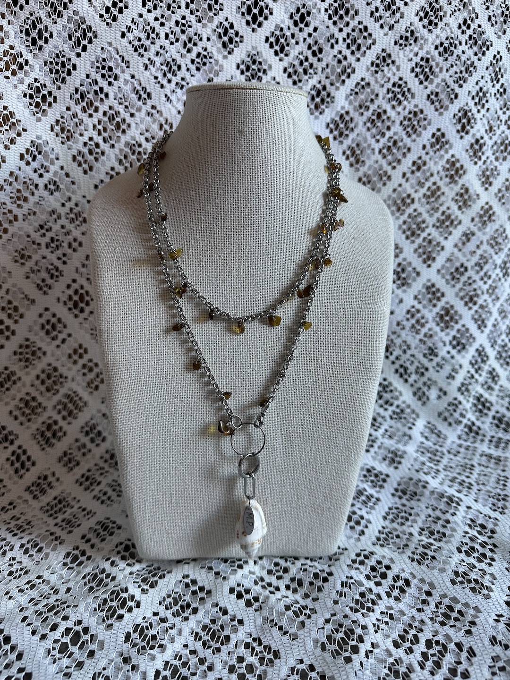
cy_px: 340
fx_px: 471
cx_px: 255
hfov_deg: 56.8
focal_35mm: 24
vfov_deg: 71.6
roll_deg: +1.1
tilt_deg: -17.5
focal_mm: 6.86
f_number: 1.78
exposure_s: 1/100
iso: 200
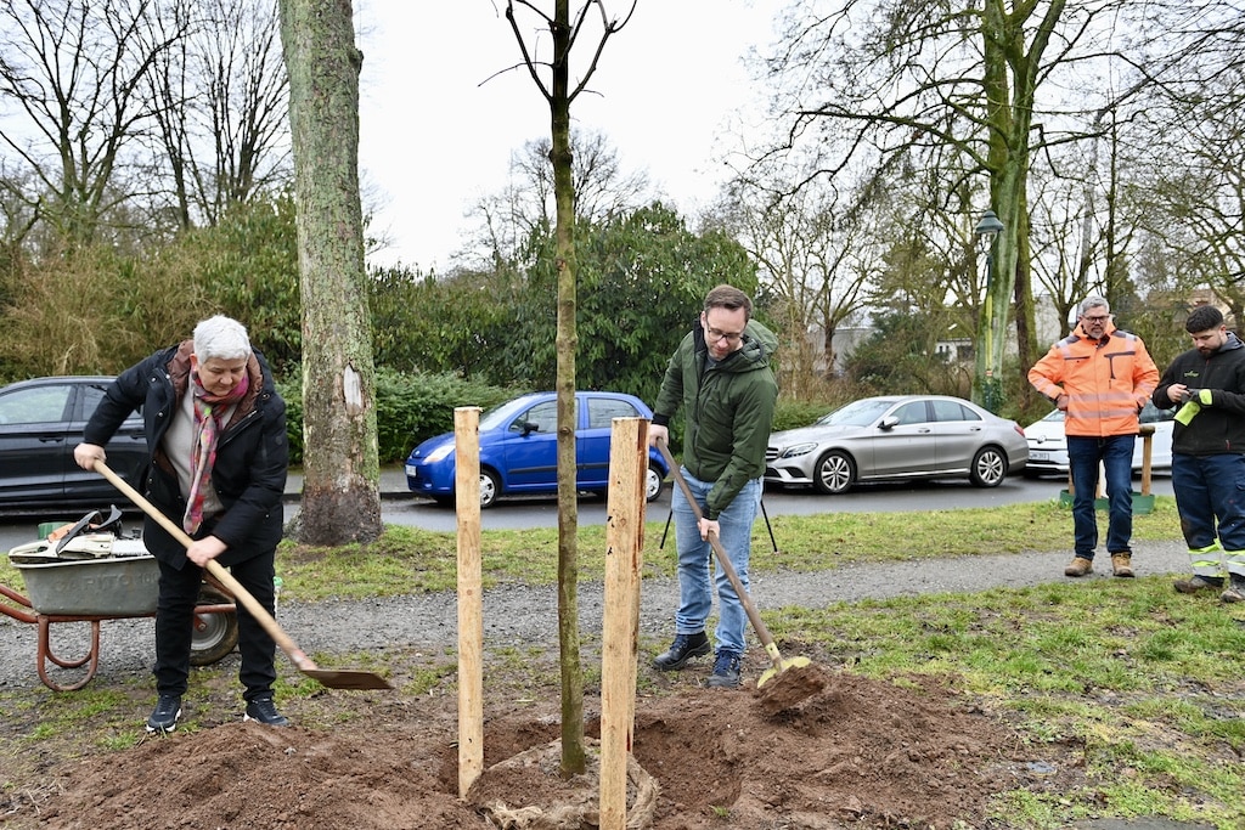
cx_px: 622
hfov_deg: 58.7
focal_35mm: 32
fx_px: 1107
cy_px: 415
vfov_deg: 41.1
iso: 100
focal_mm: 32
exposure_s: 1/100
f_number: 4
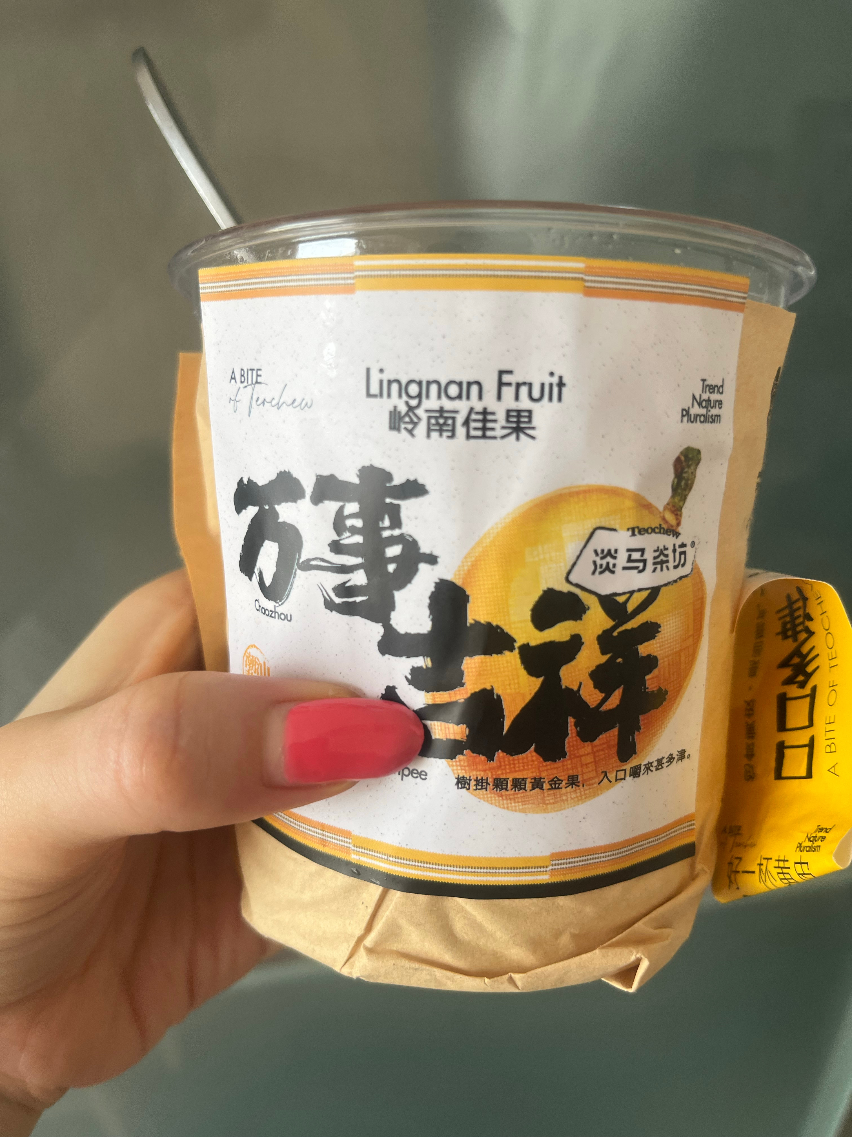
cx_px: 426
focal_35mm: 26
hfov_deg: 53.1
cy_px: 568
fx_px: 853
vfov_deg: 67.3
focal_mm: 5.1
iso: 40
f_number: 1.6
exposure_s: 1/121
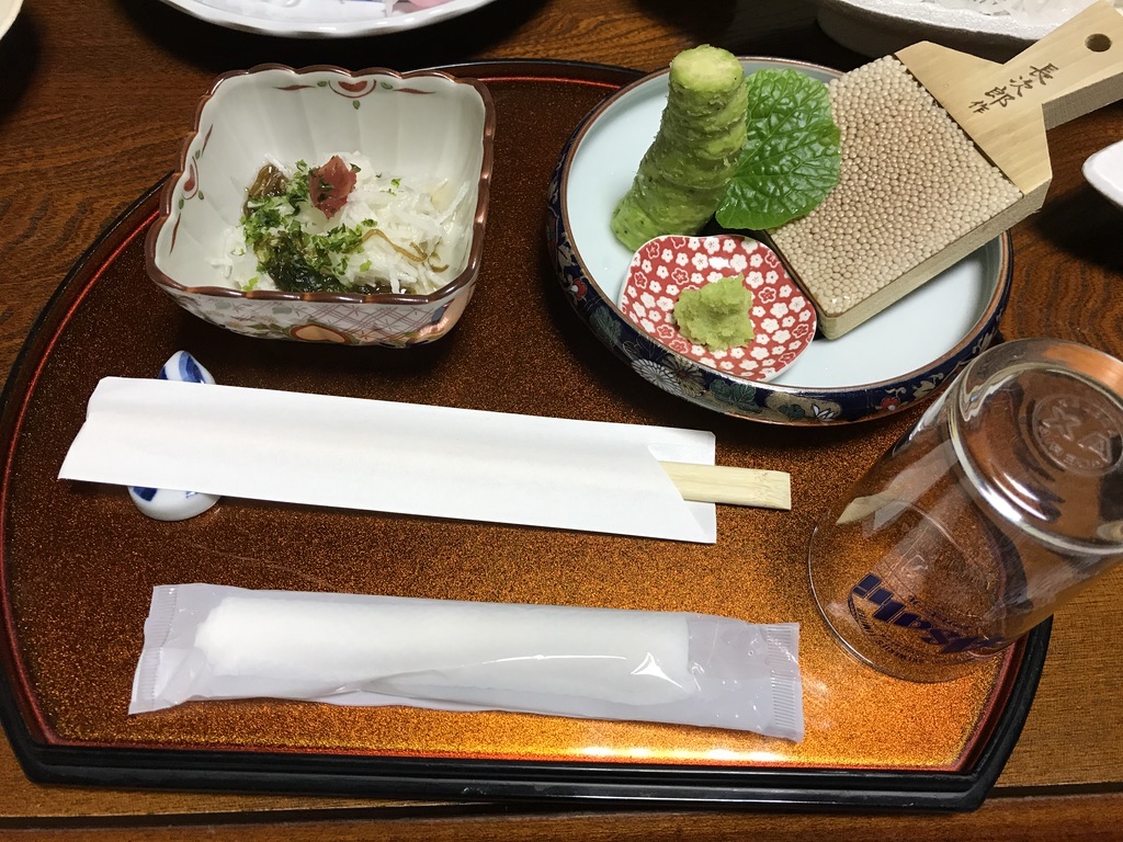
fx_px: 908
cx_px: 562
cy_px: 421
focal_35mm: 28
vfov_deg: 49.7
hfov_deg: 63.4
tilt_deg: -60.7
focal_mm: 3.99
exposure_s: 1/25
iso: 40
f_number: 1.8
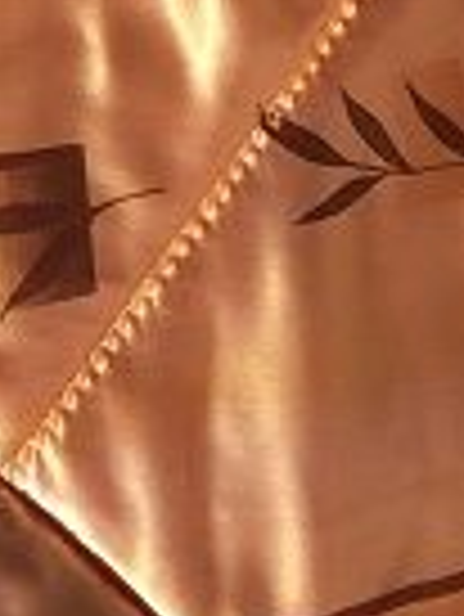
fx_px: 3016
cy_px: -989
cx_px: -27
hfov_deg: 8.7
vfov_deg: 9.9
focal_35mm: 169
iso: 32
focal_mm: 4.15
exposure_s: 1/1799
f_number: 2.2
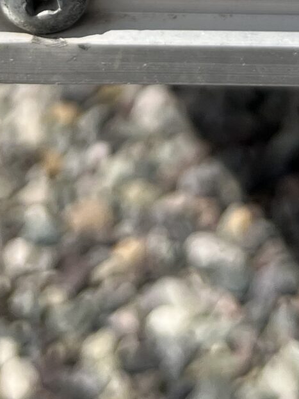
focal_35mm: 107
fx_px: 1231
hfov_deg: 13.8
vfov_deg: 15.3
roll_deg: -2.6
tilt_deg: -18.7
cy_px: -359
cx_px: 220
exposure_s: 1/4854
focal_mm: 5.1
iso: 50
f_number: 1.6
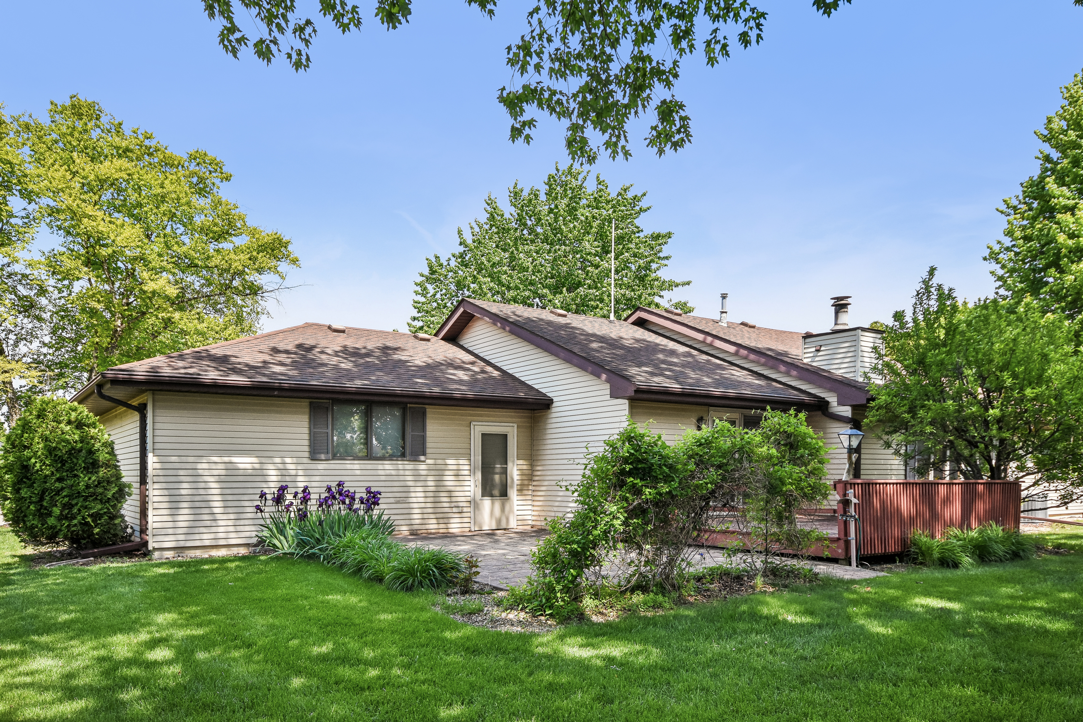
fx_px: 767
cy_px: 361
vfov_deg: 50.4
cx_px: 542
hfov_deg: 70.4
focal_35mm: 26
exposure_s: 1/400
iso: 400
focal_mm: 17
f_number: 8
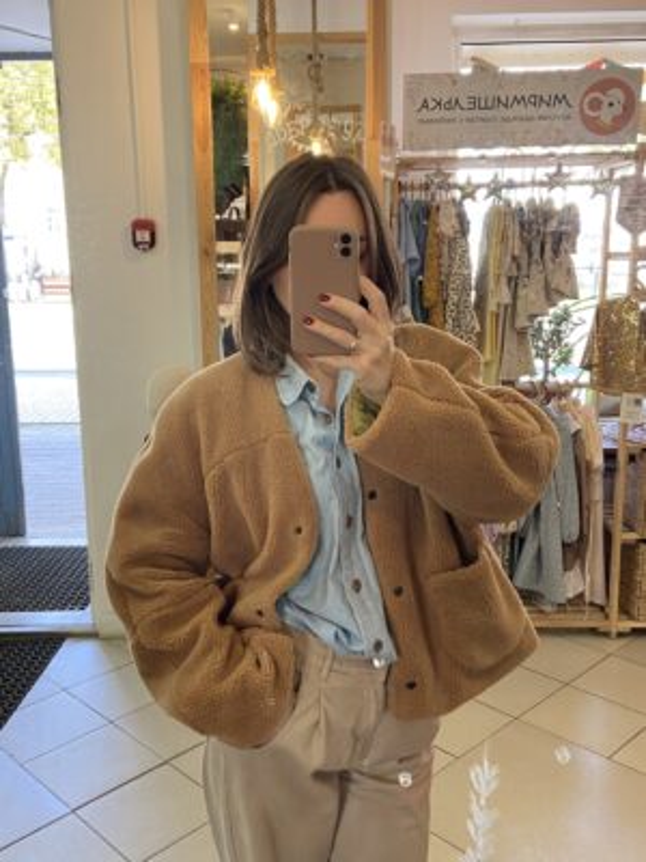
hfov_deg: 53.1
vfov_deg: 67.3
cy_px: 431
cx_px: 323
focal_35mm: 26
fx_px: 647
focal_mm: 4.25
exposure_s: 1/50
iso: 80
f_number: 1.8
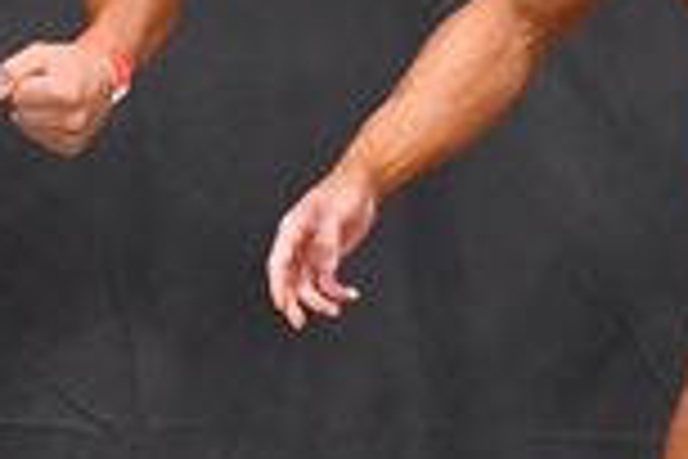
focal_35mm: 1097
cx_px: 38
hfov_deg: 1.9
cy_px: 315
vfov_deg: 1.3
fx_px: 20963
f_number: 5.6
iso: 6400
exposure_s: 1/400
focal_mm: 145
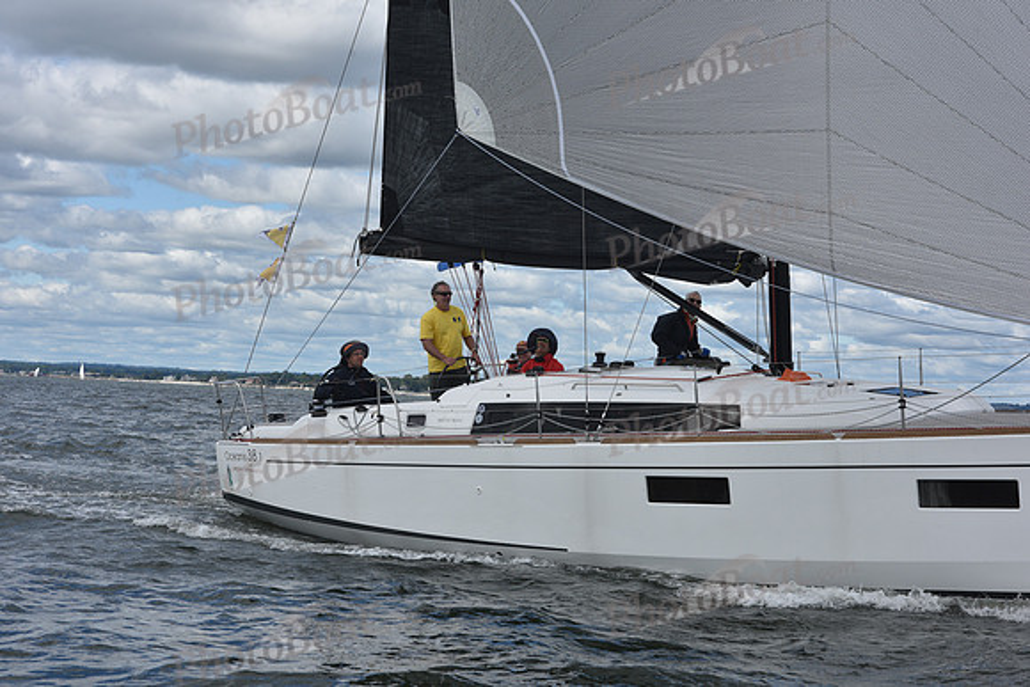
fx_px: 2003
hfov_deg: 28.8
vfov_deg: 19.5
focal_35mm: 70
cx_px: 515
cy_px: 344
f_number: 10
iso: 250
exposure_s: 1/800
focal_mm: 70
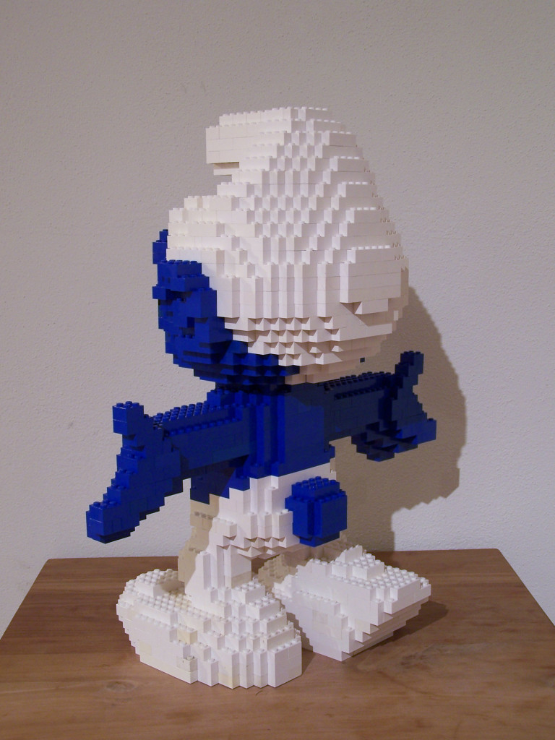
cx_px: 278
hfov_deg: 30.3
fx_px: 1026
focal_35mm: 48
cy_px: 370
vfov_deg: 39.7
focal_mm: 8
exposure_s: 1/2
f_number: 3
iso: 80
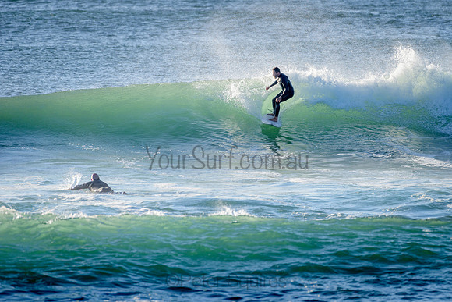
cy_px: 119
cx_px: 273
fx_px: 7592
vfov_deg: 2.3
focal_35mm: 605
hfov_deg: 3.4
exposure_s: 1/1250
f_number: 5.6
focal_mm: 500
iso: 220
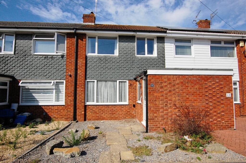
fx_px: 133
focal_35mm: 20
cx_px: 123
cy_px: 82
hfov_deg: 85.5
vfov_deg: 63.1
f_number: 14
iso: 800
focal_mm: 13
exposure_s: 1/800
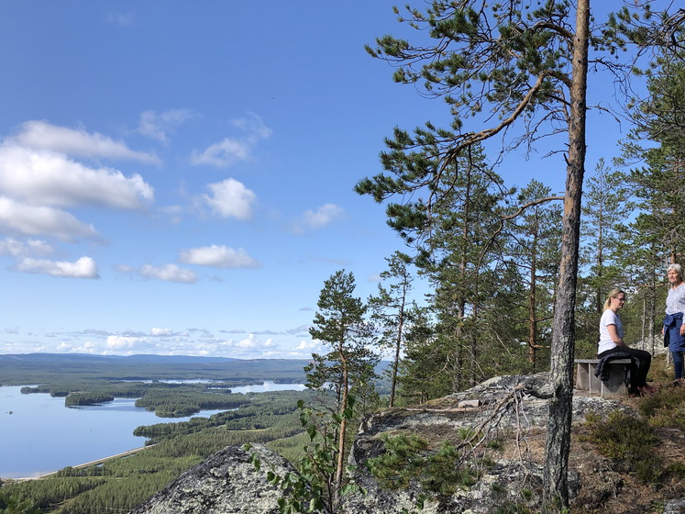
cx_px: 436
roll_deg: -0.6
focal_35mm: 36
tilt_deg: +6.7
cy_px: 291
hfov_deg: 50.7
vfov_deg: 39.6
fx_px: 712
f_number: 1.8
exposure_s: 1/1372
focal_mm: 3.99
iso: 20
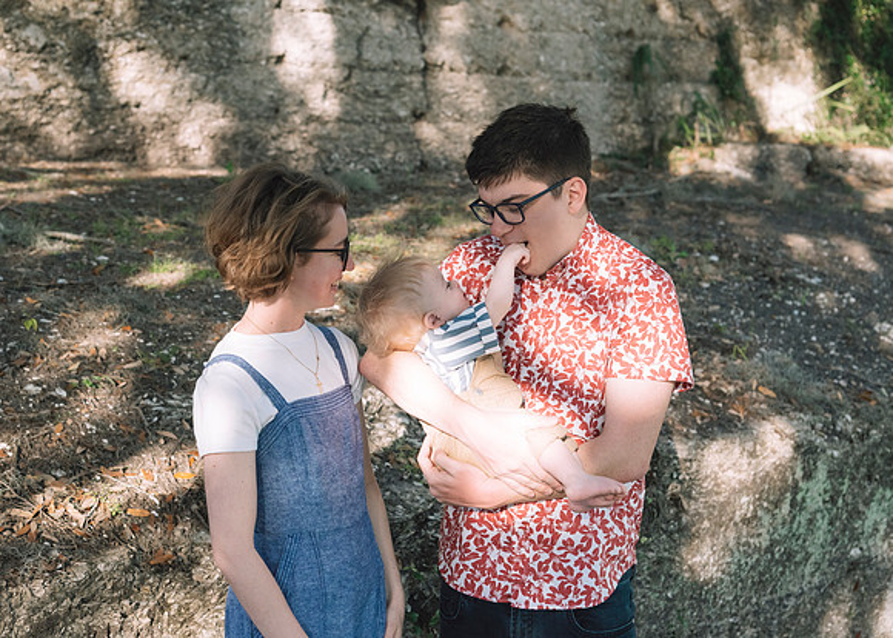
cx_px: 436
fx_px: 1302
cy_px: 312
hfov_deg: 37.9
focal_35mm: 51
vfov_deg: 27.5
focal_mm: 48
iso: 1250
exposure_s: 1/2500
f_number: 4.5
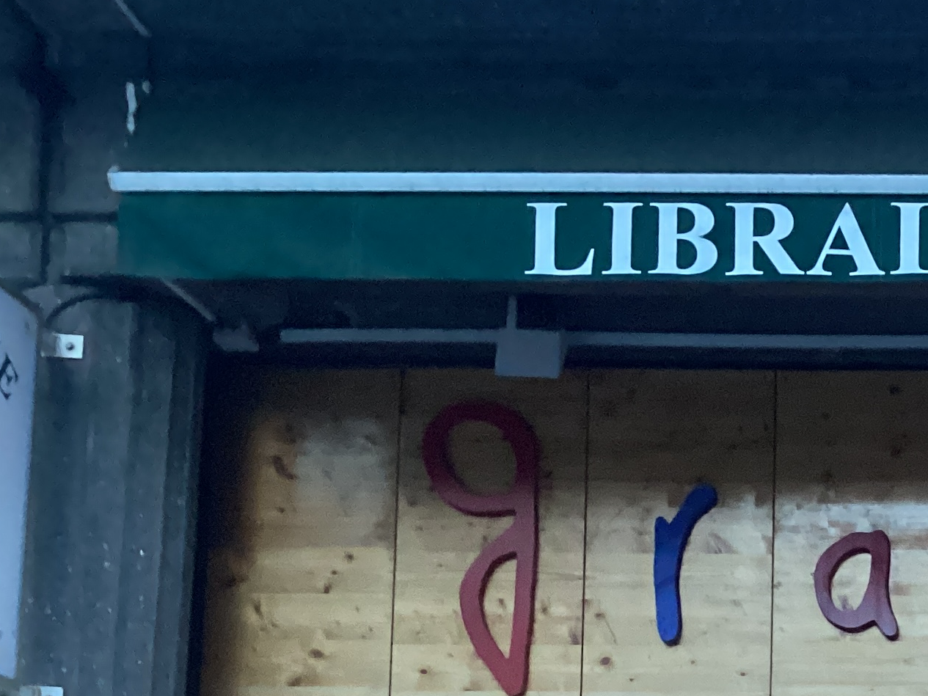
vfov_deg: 17.5
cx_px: 1163
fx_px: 2145
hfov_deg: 22.2
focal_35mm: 80
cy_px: 868
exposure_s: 1/33
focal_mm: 3.3
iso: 320
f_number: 2.4
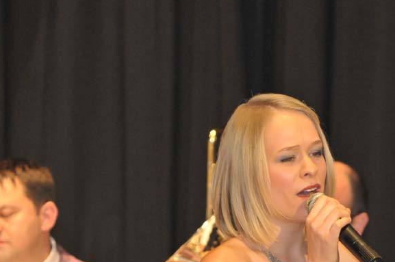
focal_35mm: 532
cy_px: 223
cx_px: 304
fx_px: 5829
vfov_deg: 2.6
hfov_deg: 3.9
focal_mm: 200
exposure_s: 1/60
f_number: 5
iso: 1250
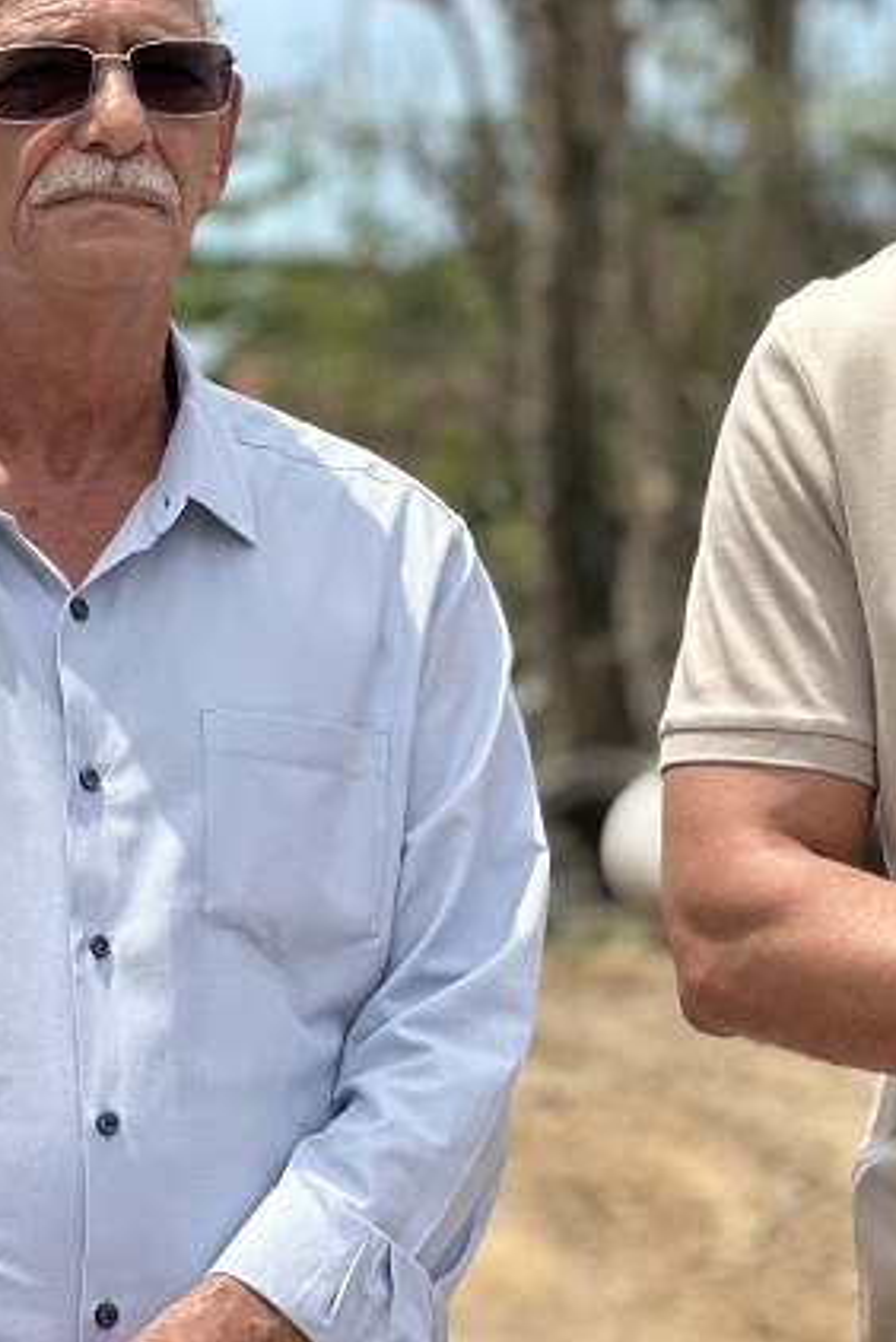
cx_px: 608
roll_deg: -0.6
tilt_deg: +3.4
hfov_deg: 9.0
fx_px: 5702
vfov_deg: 13.4
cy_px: 475
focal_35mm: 153
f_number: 2.8
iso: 32
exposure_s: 1/536
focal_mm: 9
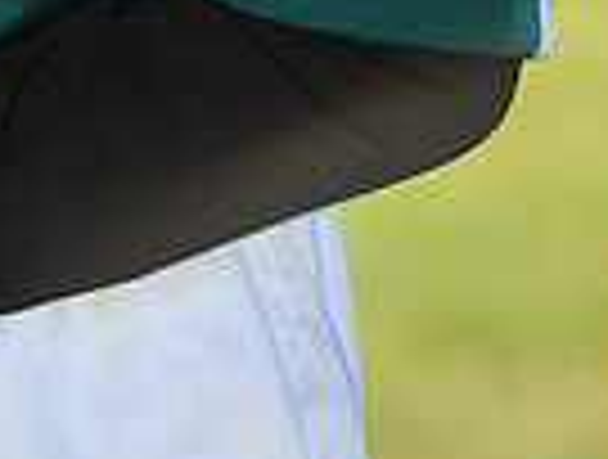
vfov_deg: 1.8
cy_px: -688
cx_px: -189
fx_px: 14494
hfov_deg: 2.4
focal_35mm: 823
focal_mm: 200
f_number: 4.5
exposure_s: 1/640
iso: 200
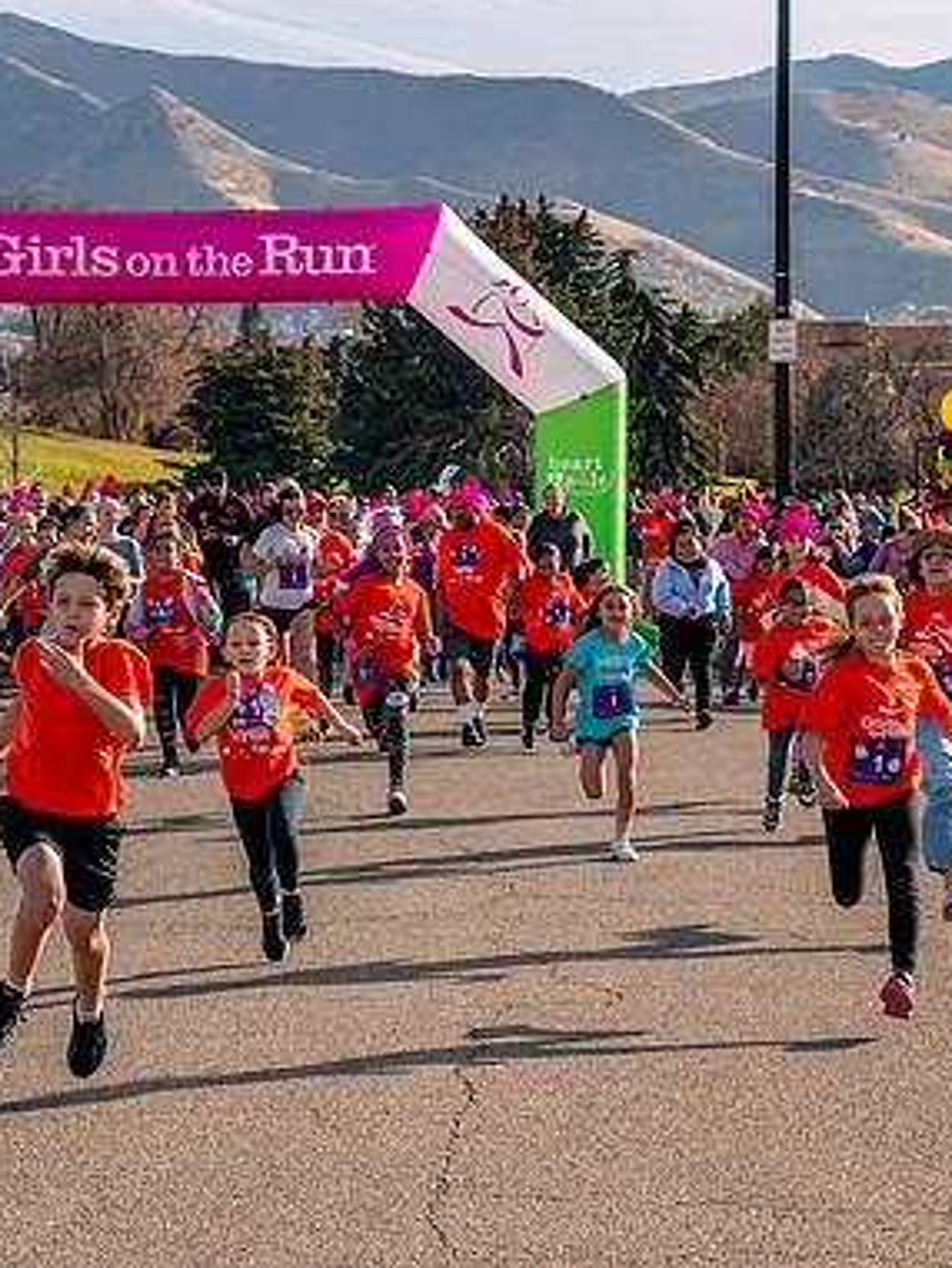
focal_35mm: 114
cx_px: 313
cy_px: 629
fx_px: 4178
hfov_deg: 13.0
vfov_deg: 17.3
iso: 800
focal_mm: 78
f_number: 10
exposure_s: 1/1000
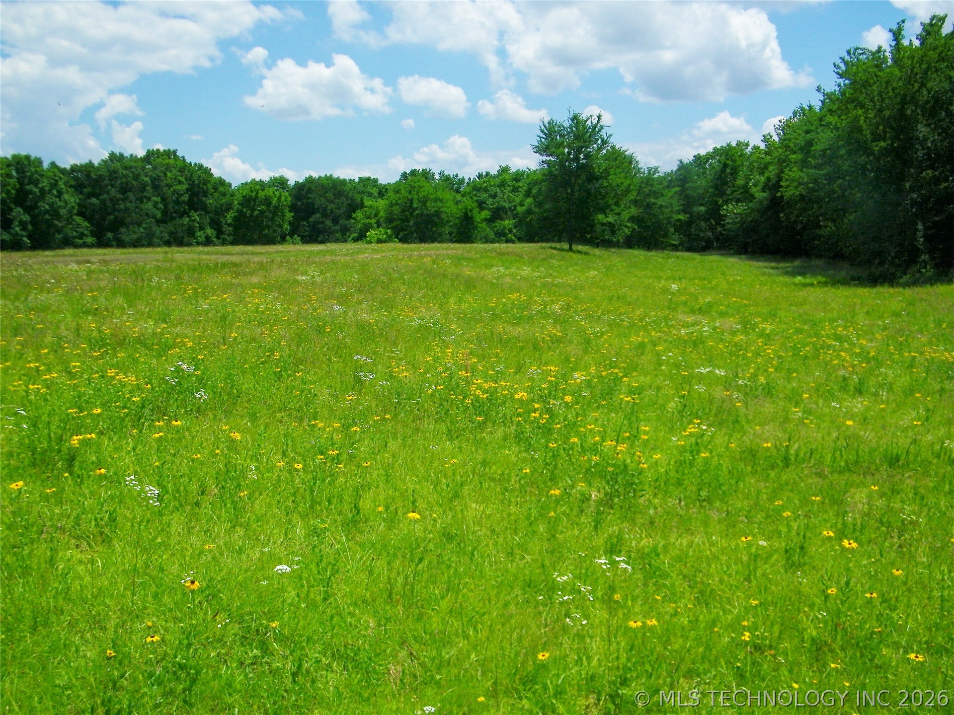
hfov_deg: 47.9
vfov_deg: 36.8
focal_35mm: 39
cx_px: 477
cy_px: 358
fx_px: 1075
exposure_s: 1/800
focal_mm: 6.9
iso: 80
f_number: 7.6
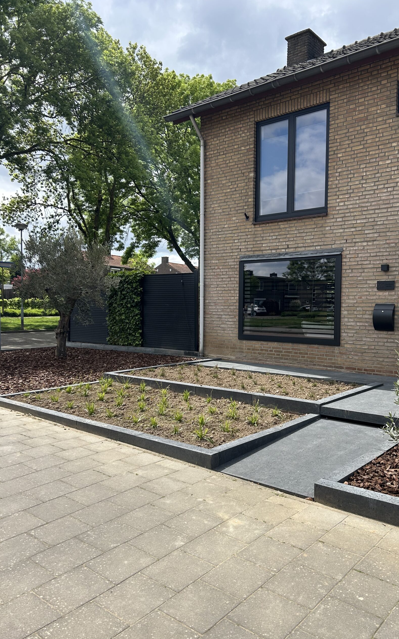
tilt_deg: -2.2
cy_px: 322
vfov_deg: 66.5
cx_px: 239
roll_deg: -0.5
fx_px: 487
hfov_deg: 44.3
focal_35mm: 28
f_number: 1.5
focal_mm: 5.7
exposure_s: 1/3077
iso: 50
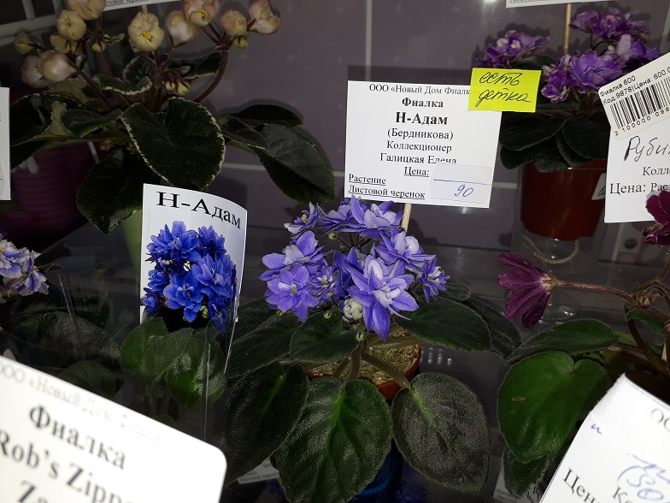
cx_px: 335
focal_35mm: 27
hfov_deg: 65.3
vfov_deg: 51.4
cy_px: 252
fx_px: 523
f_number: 1.9
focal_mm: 3.6
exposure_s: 1/149
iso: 40
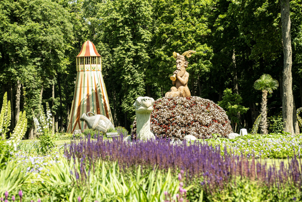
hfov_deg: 19.5
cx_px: 151
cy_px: 101
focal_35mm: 105
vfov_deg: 13.0
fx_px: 881
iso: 160
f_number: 3.5
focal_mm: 70
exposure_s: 1/500
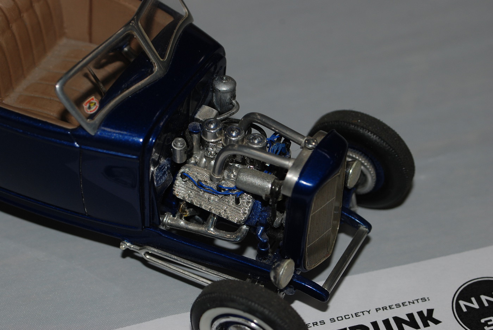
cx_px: 246
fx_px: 1645
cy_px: 165
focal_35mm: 120
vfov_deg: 11.5
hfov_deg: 17.0
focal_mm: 80
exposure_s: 1/60
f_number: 5.6
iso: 200
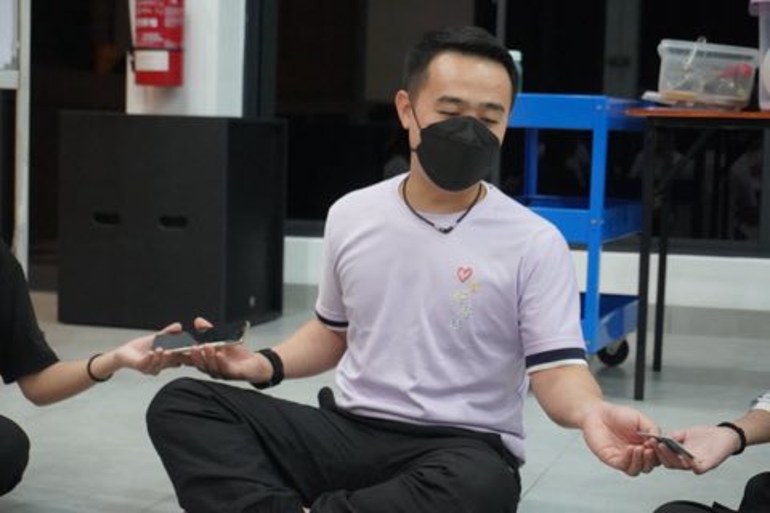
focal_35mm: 70
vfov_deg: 19.3
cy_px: 256
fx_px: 1508
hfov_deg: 28.6
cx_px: 385
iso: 6400
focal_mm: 47
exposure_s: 1/160
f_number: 5.6
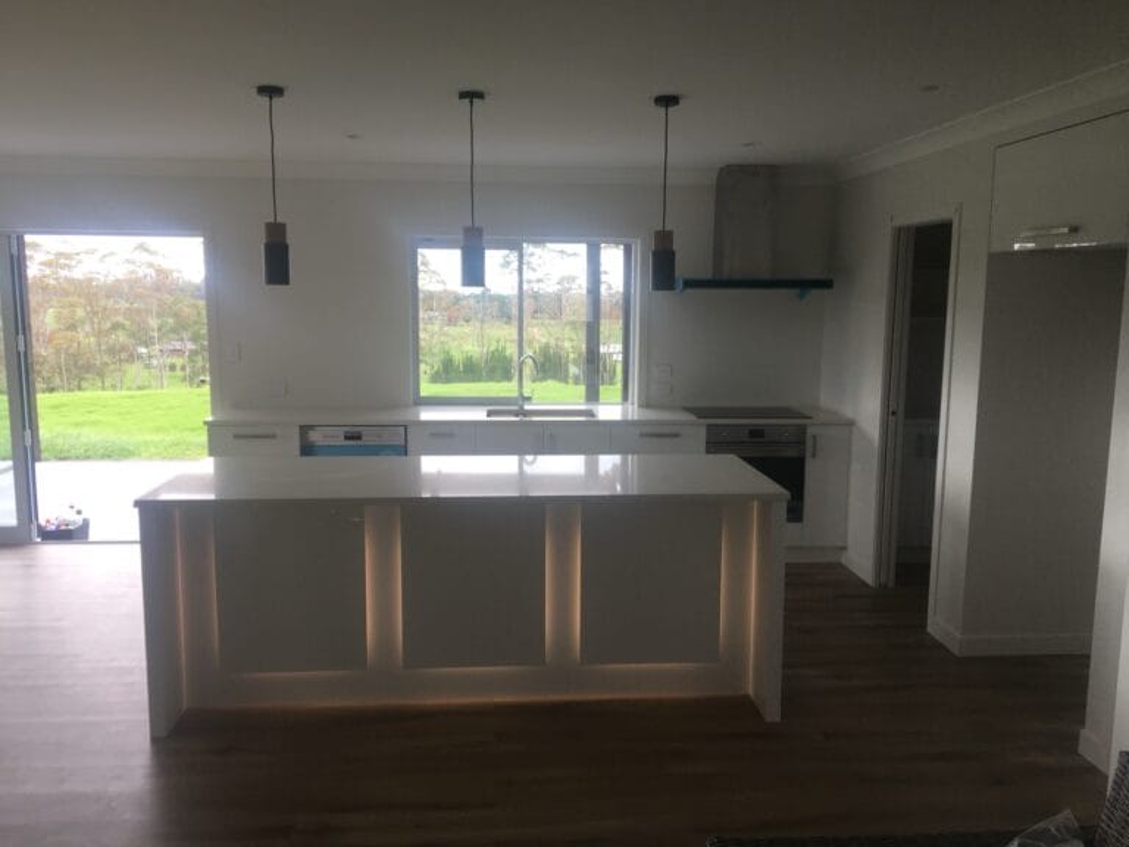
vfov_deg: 48.2
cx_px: 564
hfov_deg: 61.7
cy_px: 424
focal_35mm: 29
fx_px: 946
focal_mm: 4.15
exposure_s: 1/100
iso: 32
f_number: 2.2
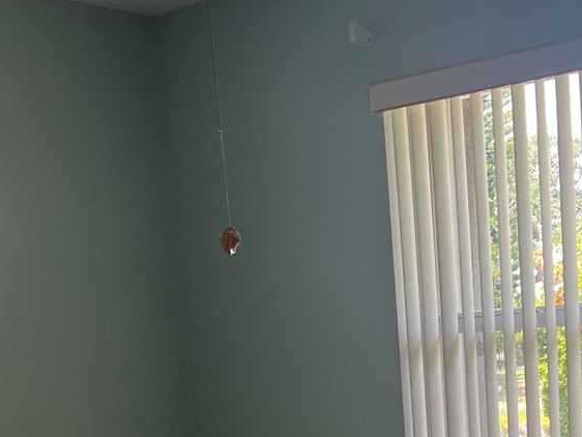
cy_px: 556
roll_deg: +3.7
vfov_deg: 18.6
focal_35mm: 74
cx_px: 402
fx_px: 1245
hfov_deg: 26.1
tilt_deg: -9.7
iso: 40
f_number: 1.5
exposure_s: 1/121
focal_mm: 5.7
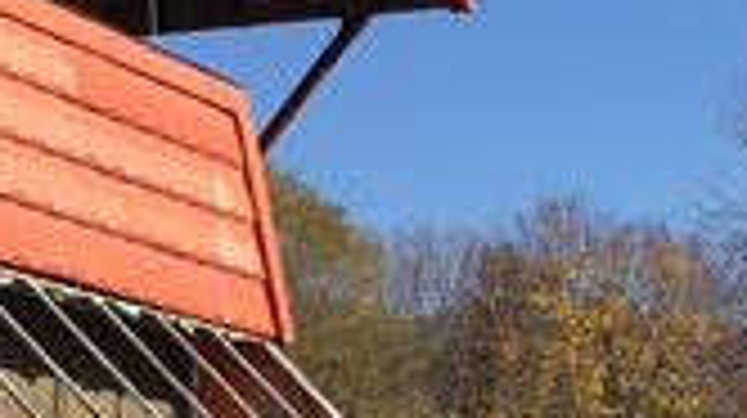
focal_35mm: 122
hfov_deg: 17.4
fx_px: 2414
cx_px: 630
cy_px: 602
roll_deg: +0.1
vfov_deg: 9.7
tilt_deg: +2.7
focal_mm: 4.15
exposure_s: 1/916
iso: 25
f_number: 2.2
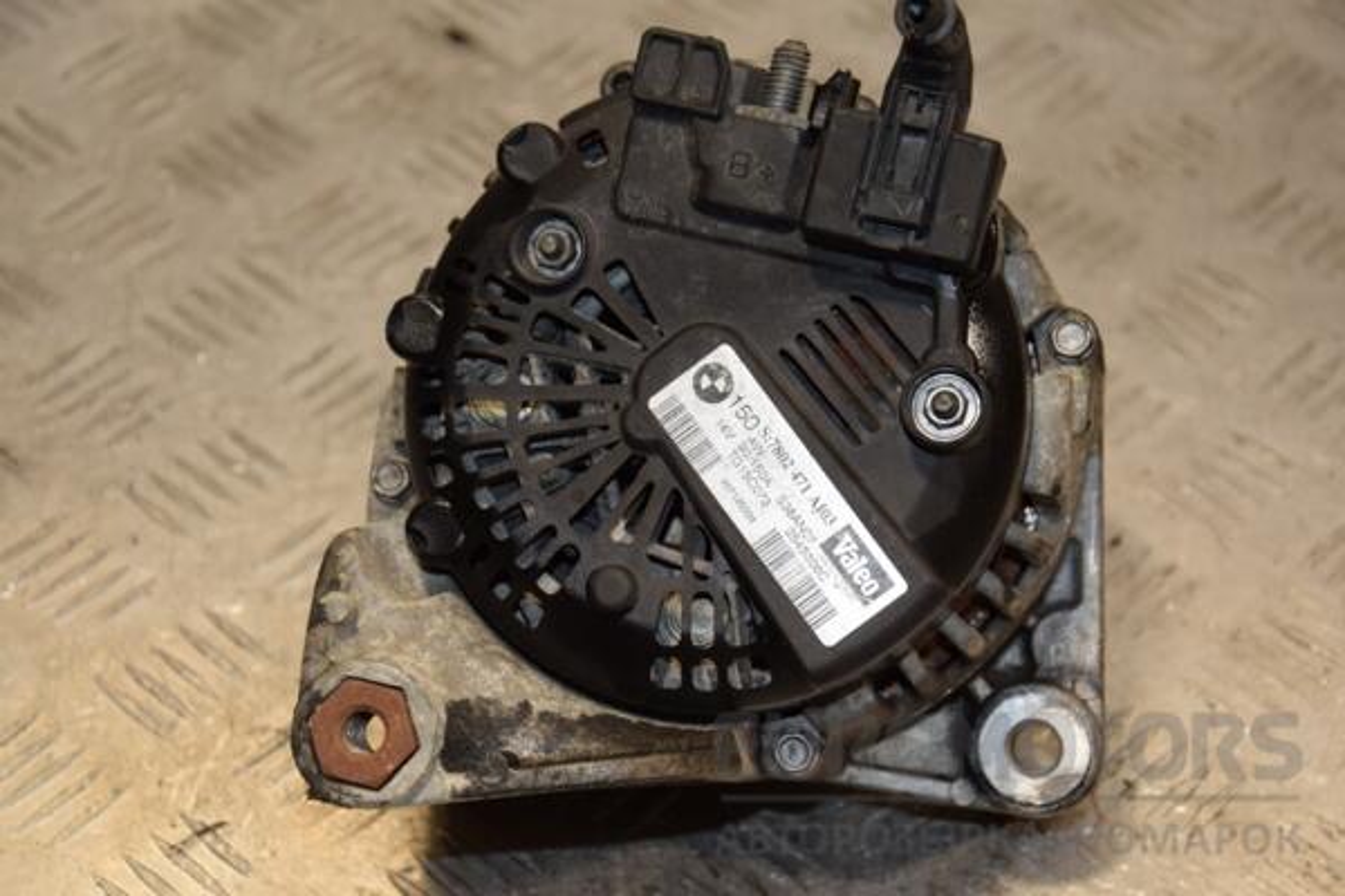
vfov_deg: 14.7
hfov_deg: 21.9
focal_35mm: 93
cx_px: 672
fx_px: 3474
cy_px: 448
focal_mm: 62
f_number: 5.6
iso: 800
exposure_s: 1/200
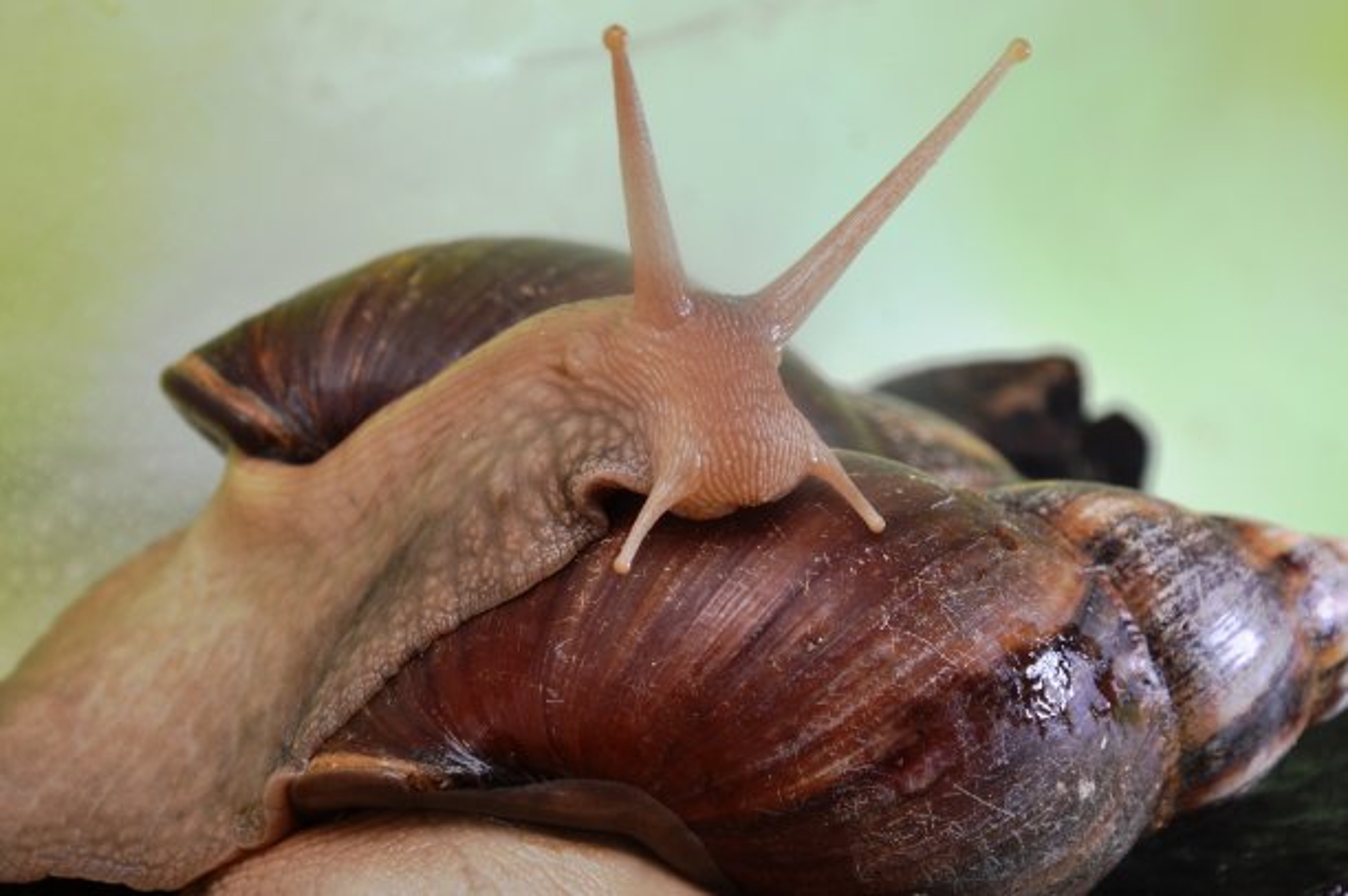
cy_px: 448
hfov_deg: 16.1
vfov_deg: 10.7
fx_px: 4770
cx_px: 674
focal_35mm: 128
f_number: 8
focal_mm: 85
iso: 200
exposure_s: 1/60
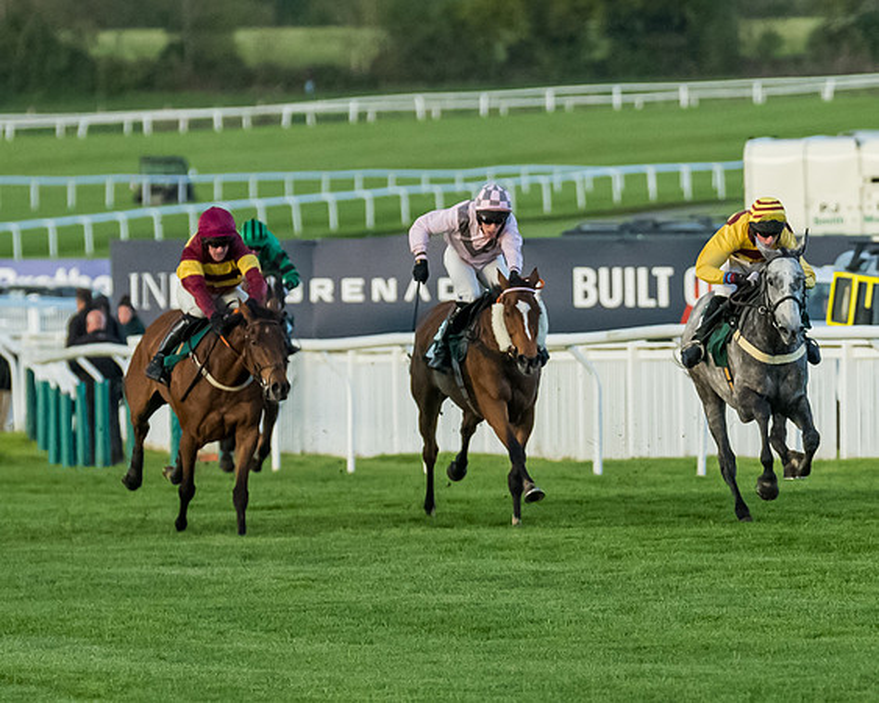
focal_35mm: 642
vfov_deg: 2.4
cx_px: 726
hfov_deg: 3.0
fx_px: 16694
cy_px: 363
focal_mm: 240
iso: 4000
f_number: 4
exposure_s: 1/2500
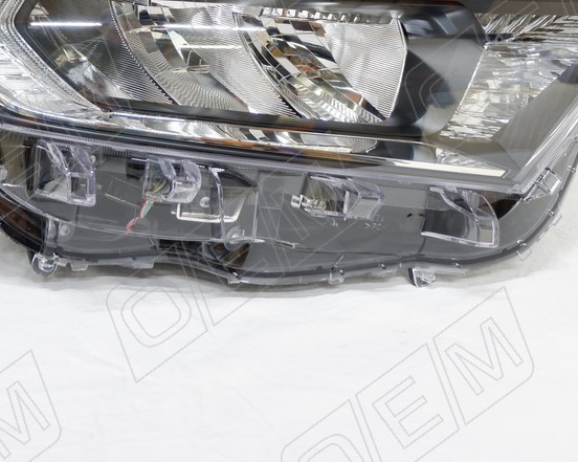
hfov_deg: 37.9
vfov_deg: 29.7
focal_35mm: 49
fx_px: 838
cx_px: 221
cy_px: 60
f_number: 3.5
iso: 500
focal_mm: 16
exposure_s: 1/34
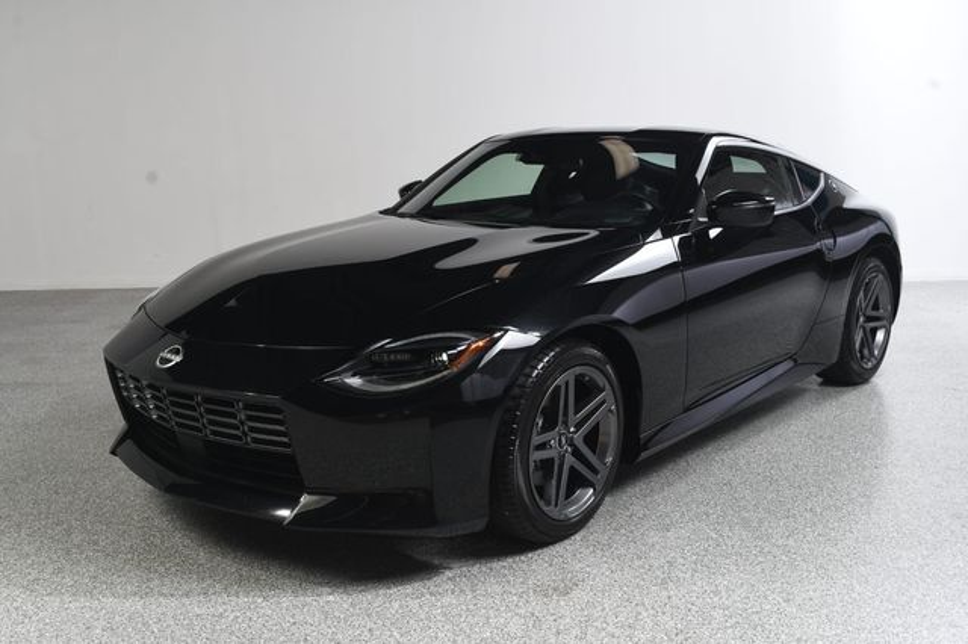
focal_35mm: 36
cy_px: 322
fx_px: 967
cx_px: 484
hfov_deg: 53.2
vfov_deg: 36.8
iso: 100
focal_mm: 24
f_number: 9
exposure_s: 1/160
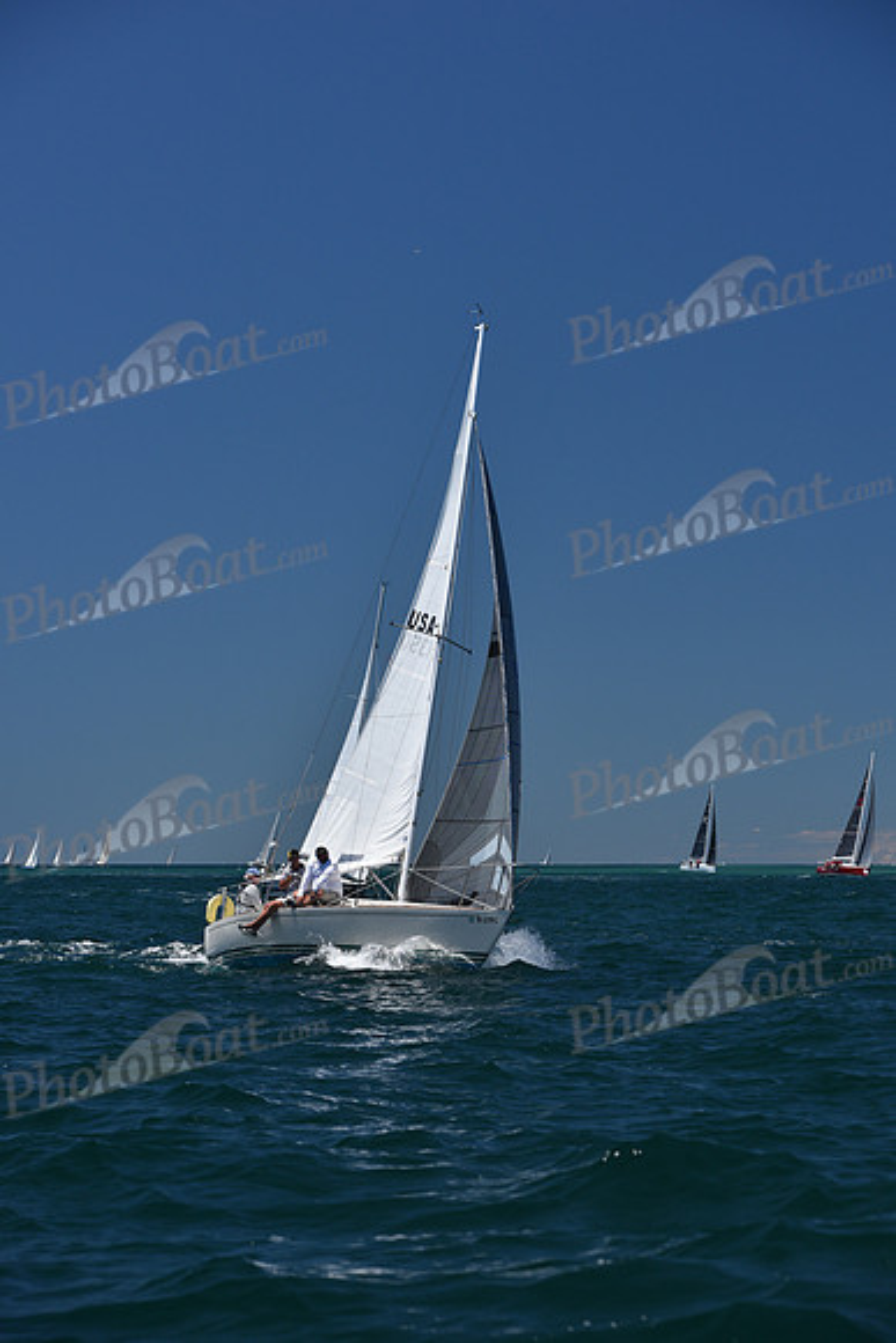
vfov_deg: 21.5
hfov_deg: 14.4
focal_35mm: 95
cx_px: 448
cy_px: 672
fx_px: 3544
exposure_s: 1/800
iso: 250
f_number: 5.6
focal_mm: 95
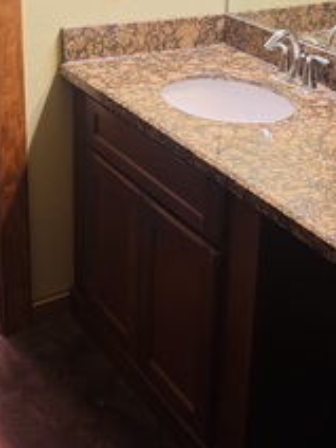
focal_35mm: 59
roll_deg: -3.1
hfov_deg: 24.6
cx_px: 247
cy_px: 80
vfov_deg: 31.7
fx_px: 764
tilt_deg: -18.3
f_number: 1.5
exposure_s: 1/60
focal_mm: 5.7
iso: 80
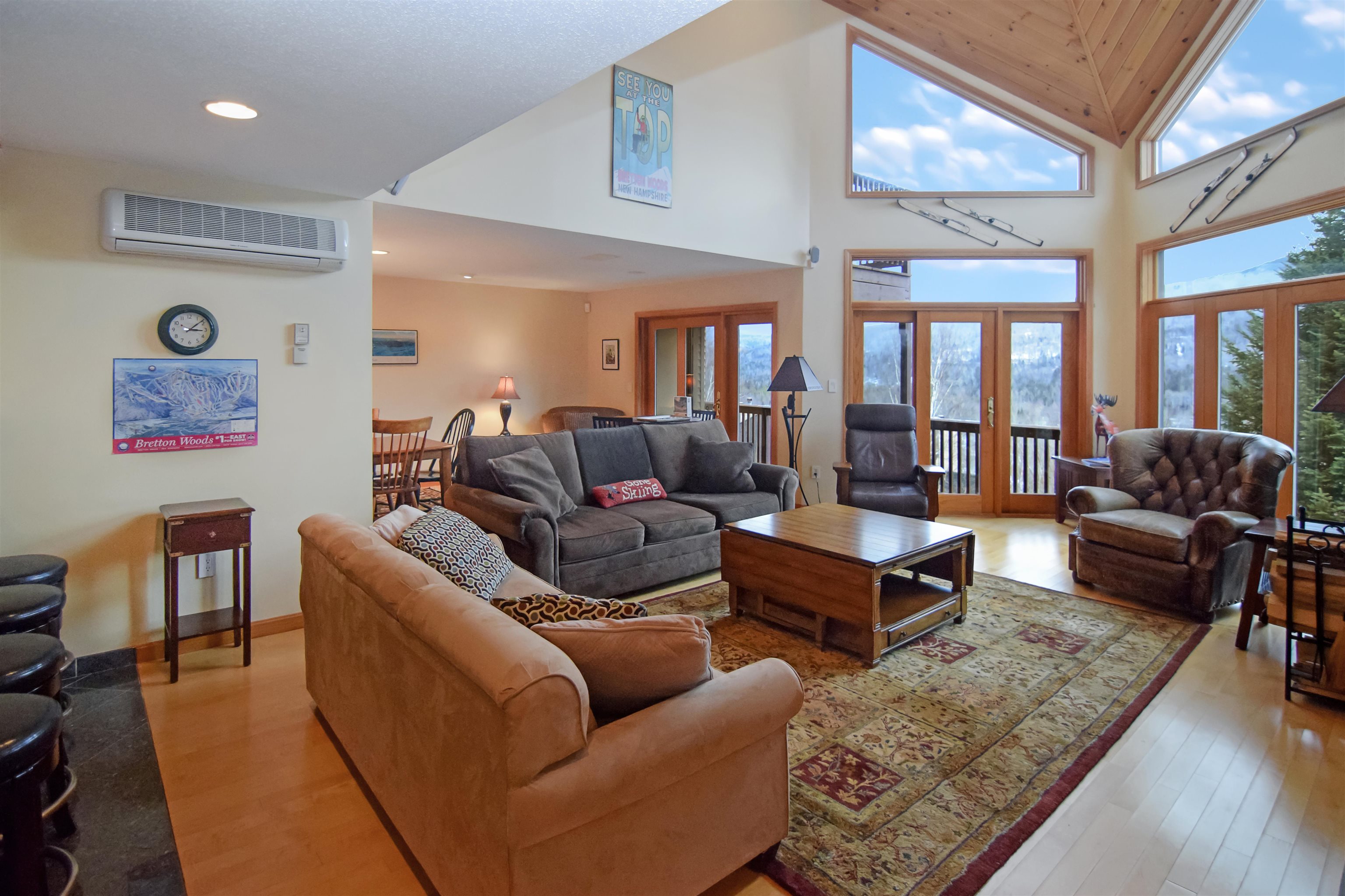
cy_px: 448
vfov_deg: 72.1
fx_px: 616
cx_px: 672
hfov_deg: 95.0
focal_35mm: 16
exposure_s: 1/500
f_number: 2.8
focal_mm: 11
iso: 2500
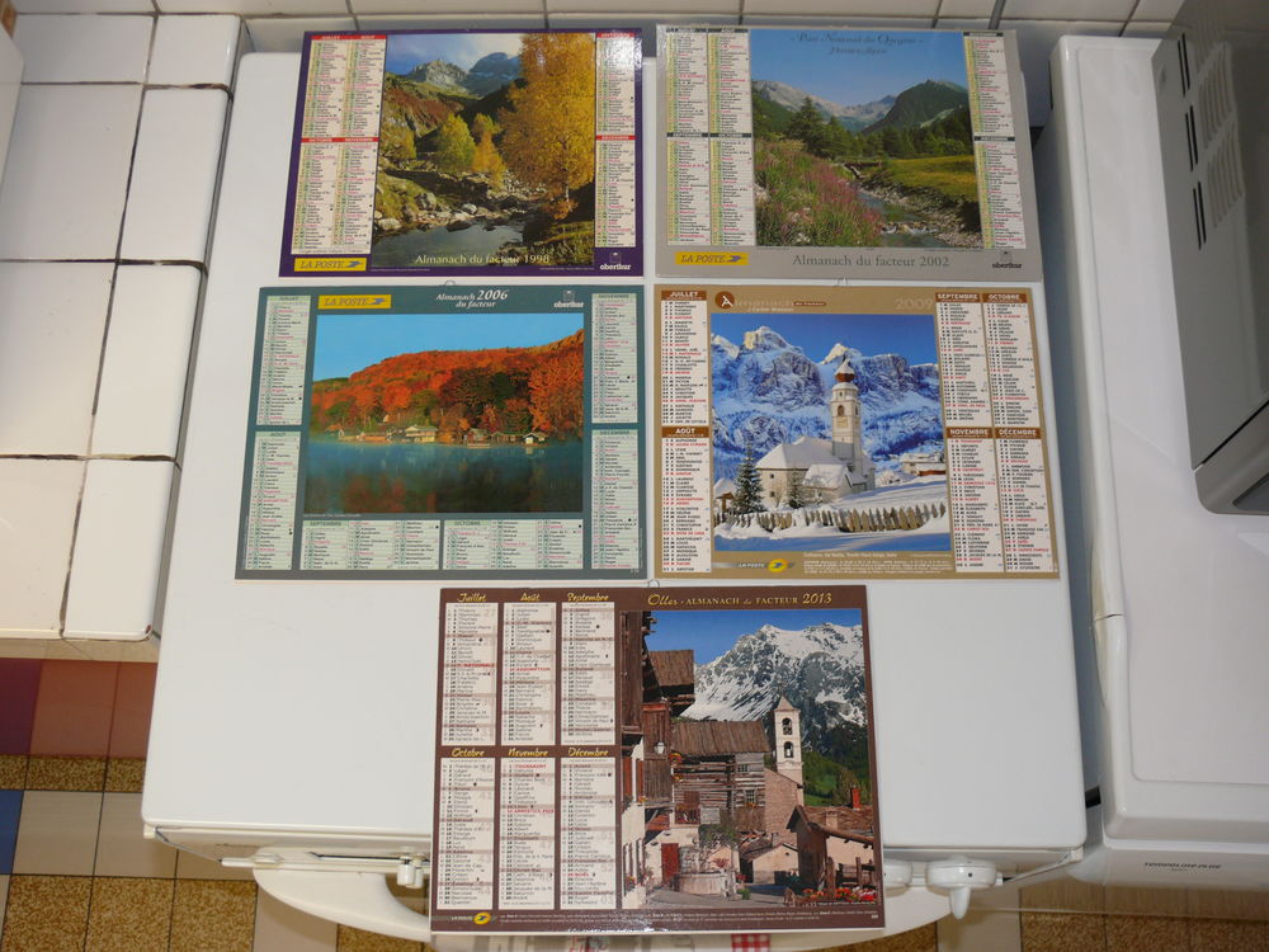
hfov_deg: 46.8
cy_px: 476
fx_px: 1466
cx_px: 634
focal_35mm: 40
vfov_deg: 36.0
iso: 100
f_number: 2.8
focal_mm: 8.3
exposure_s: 1/13
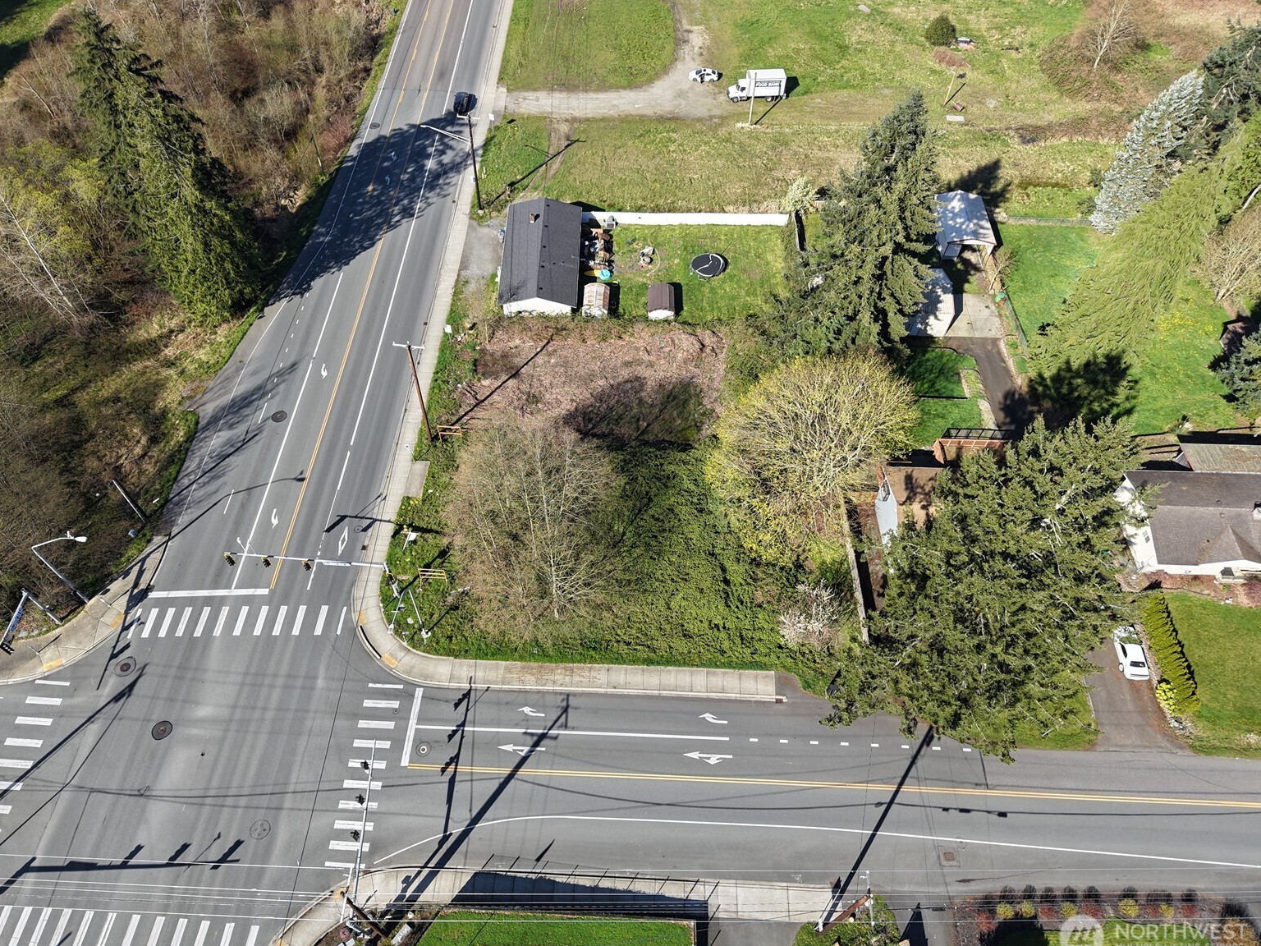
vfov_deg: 54.9
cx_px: 616
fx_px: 911
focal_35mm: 25
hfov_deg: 69.4
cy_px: 477
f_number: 1.8
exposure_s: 1/2000
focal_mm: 8.67
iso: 140
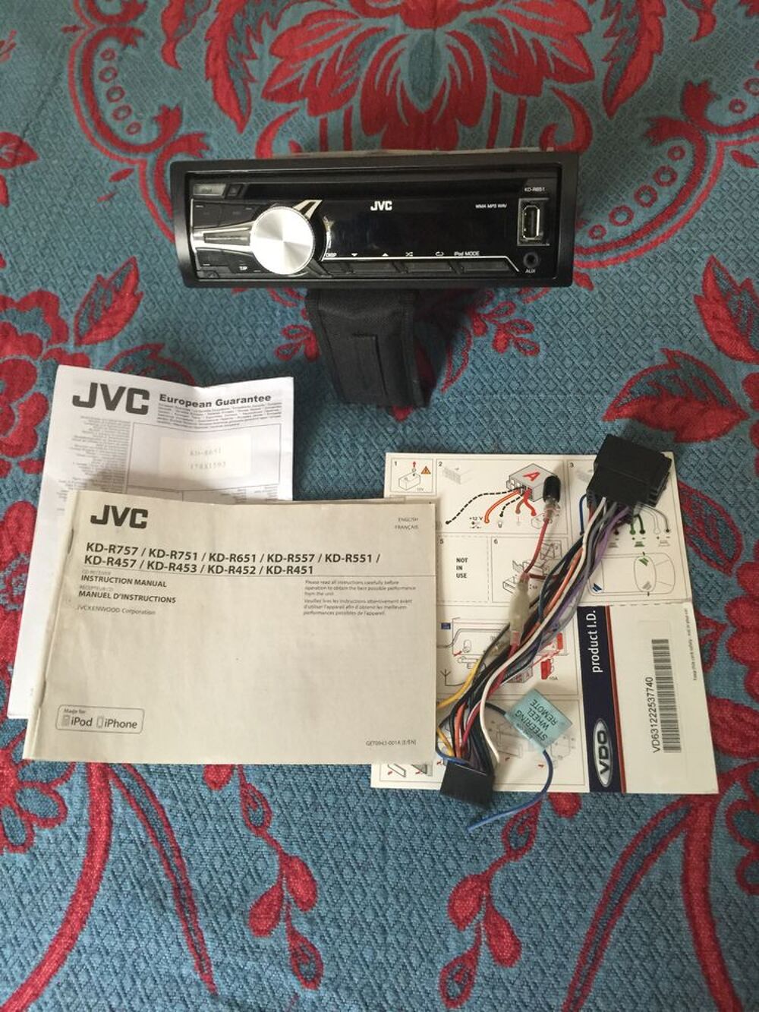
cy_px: 506
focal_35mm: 29
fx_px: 848
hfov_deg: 48.2
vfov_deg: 61.7
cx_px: 380
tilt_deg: -62.8
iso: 125
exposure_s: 1/10
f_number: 2.2
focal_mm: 4.15
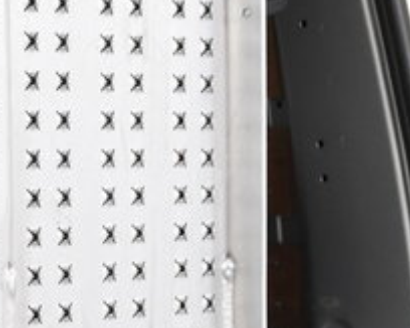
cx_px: -287
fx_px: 2571
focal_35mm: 212
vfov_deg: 7.2
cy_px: 460
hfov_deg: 8.8
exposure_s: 1/80
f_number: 4.5
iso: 1600
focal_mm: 24
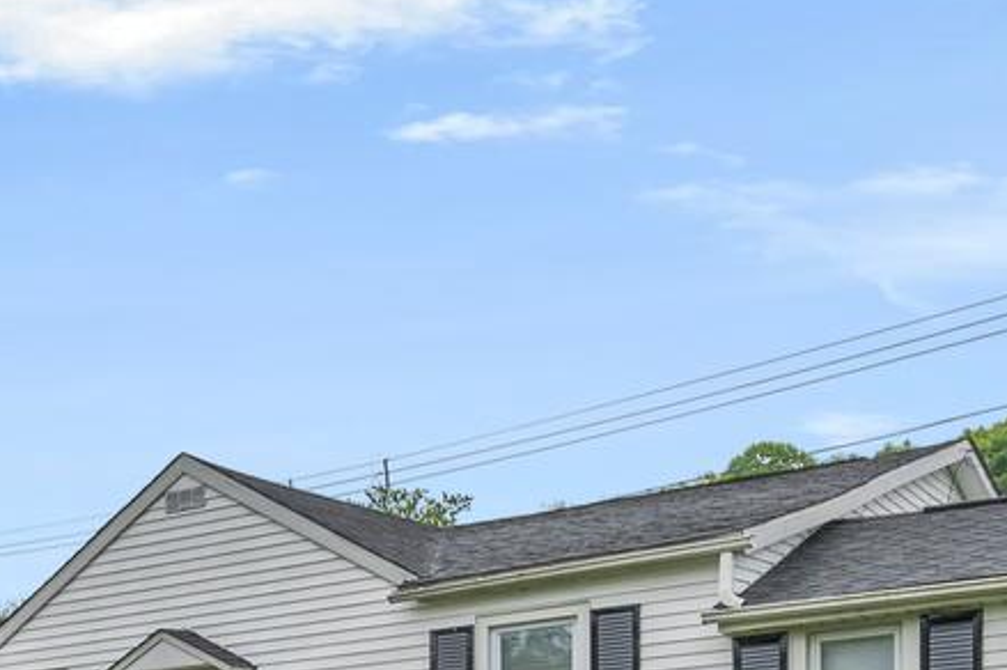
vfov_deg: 17.8
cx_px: -296
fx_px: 1957
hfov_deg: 25.1
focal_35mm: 70
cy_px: 950
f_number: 5
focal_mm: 15
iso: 200
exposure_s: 1/250
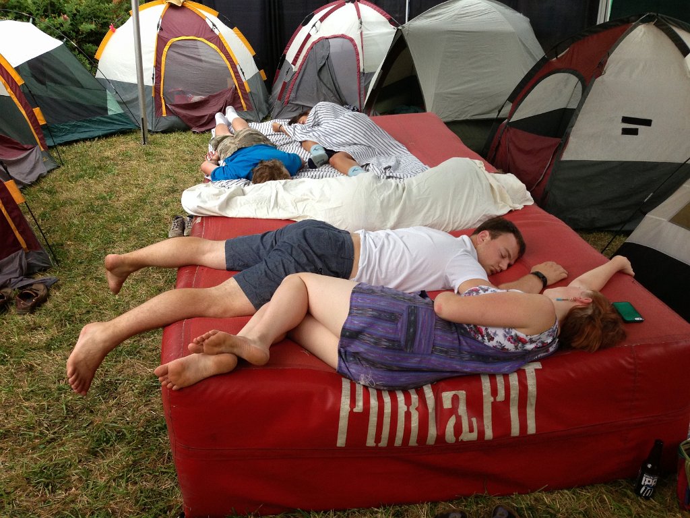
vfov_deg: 42.9
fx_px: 658
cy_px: 259
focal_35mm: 33
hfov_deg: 55.4
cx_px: 345
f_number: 2.4
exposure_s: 1/120
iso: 125
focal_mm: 4.12
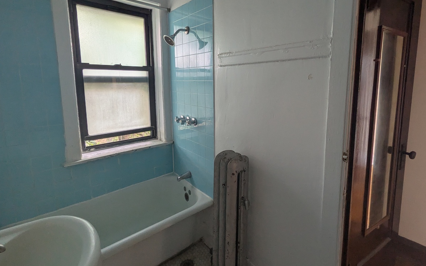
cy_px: 108
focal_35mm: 18
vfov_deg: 64.5
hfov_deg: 91.0
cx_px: 227
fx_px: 209
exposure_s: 1/69.9
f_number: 2.2
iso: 85
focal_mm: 1.85
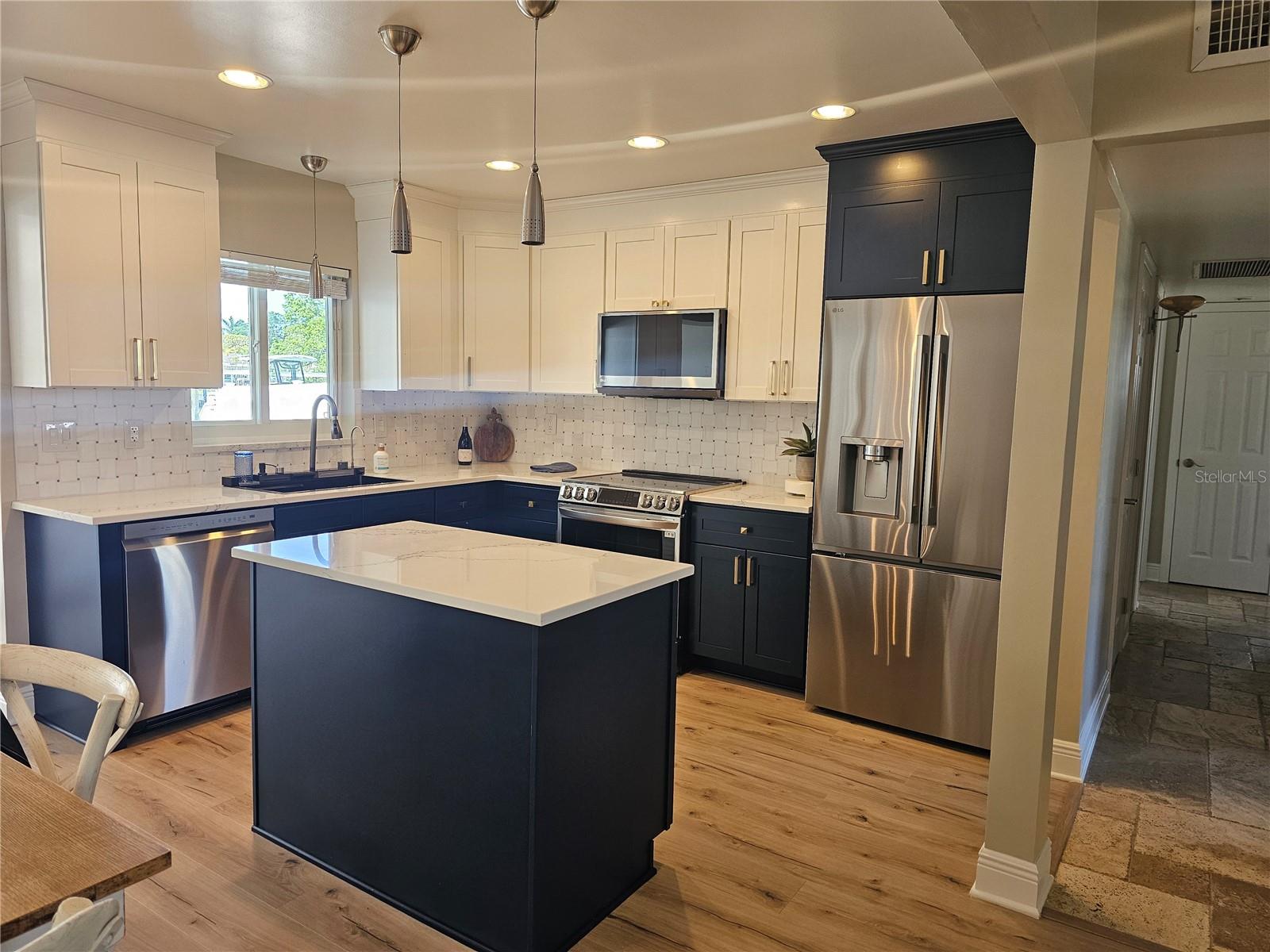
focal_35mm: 23
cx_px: 635
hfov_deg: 73.9
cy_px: 476
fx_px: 844
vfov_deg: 58.9
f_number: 1.7
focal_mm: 6.3
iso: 160
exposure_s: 1/120
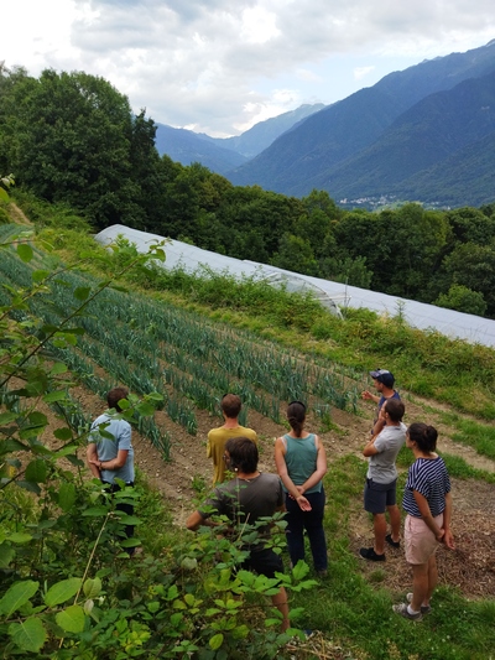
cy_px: 330
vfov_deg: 65.3
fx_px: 515
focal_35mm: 27
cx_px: 248
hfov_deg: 51.4
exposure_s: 1/586
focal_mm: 4.71
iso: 99
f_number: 1.79
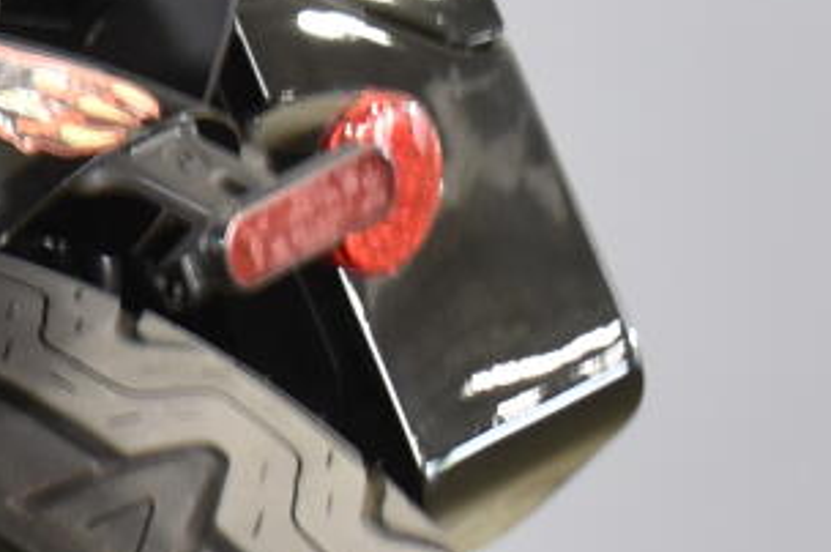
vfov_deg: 4.5
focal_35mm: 306
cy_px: 272
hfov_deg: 6.4
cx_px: -1175
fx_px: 7063
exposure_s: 1/10
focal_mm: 31
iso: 400
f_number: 4.2
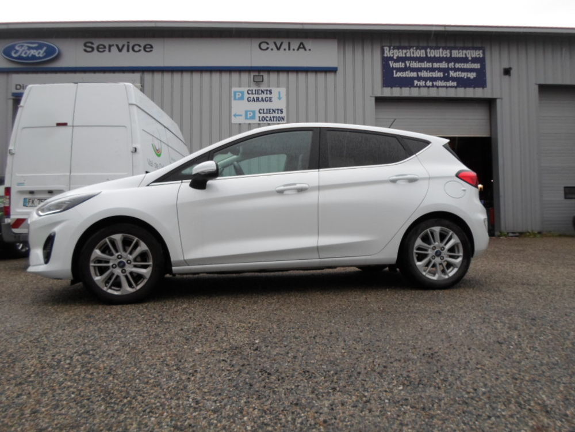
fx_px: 415
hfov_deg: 69.4
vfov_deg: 54.9
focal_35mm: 25
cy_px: 216
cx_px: 288
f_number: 2.5
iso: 80
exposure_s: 1/180
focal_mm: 4.5
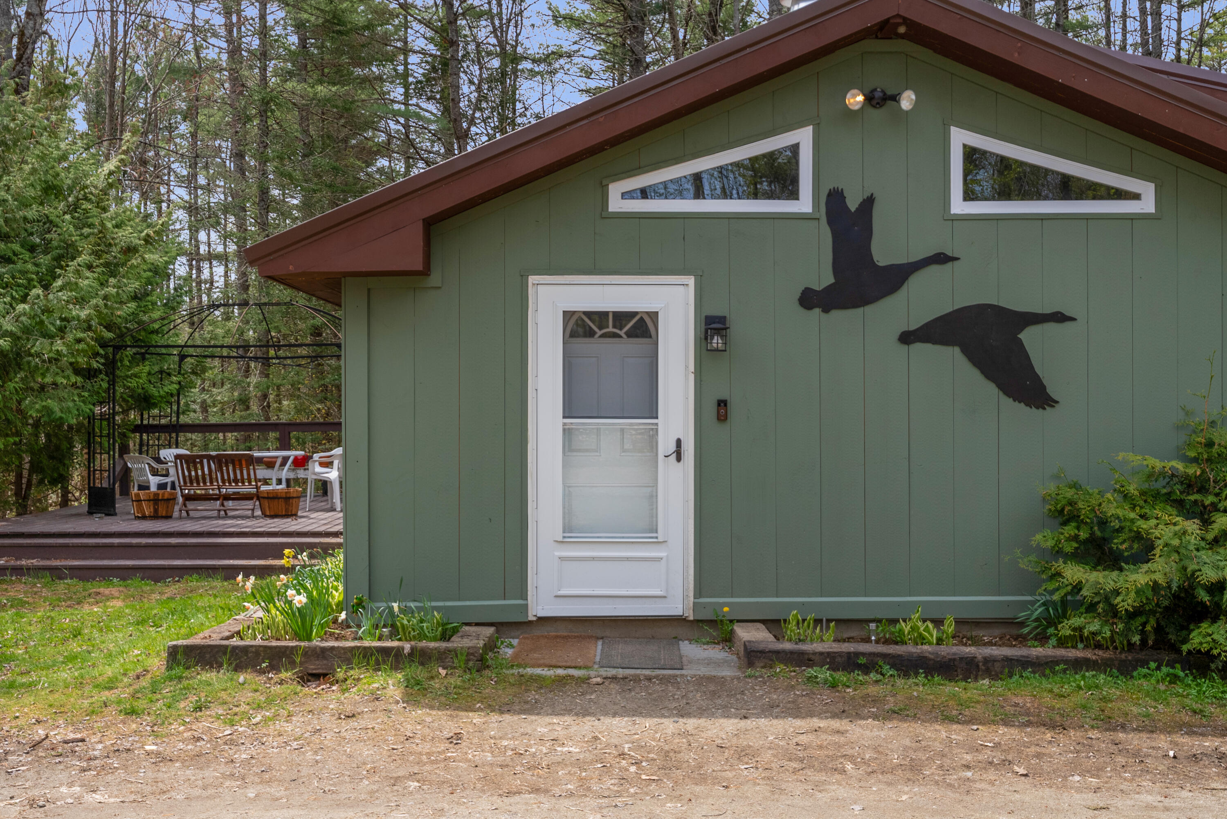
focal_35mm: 35
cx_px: 614
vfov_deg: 37.9
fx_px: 1193
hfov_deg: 54.4
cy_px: 410
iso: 320
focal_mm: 35
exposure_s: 1/1000
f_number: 4.5
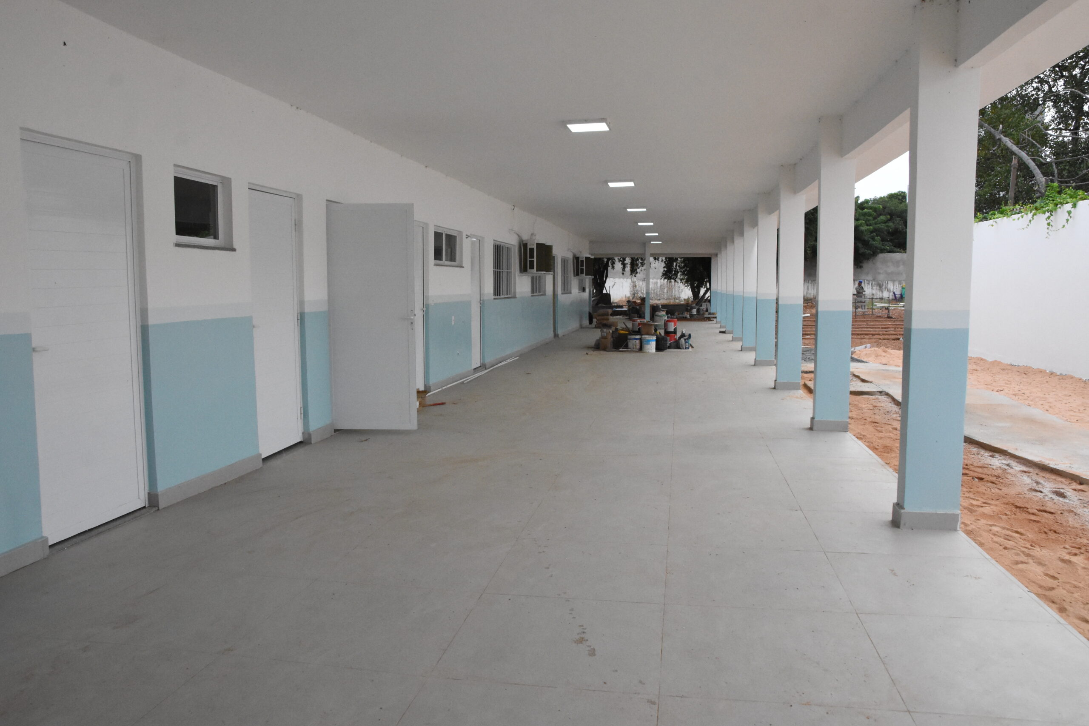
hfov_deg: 70.4
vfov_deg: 50.4
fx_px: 771
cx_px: 544
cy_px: 363
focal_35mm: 26
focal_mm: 17
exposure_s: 1/1600
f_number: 5.6
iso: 4500
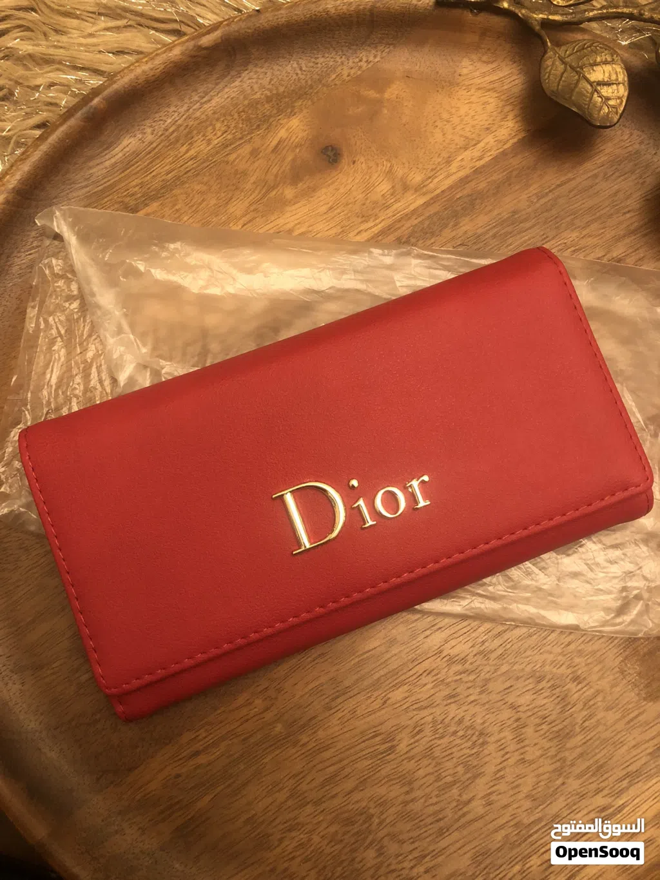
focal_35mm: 28
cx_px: 330
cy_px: 440
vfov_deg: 63.4
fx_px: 712
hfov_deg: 49.8
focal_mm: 3.99
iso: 100
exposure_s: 1/7
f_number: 1.8
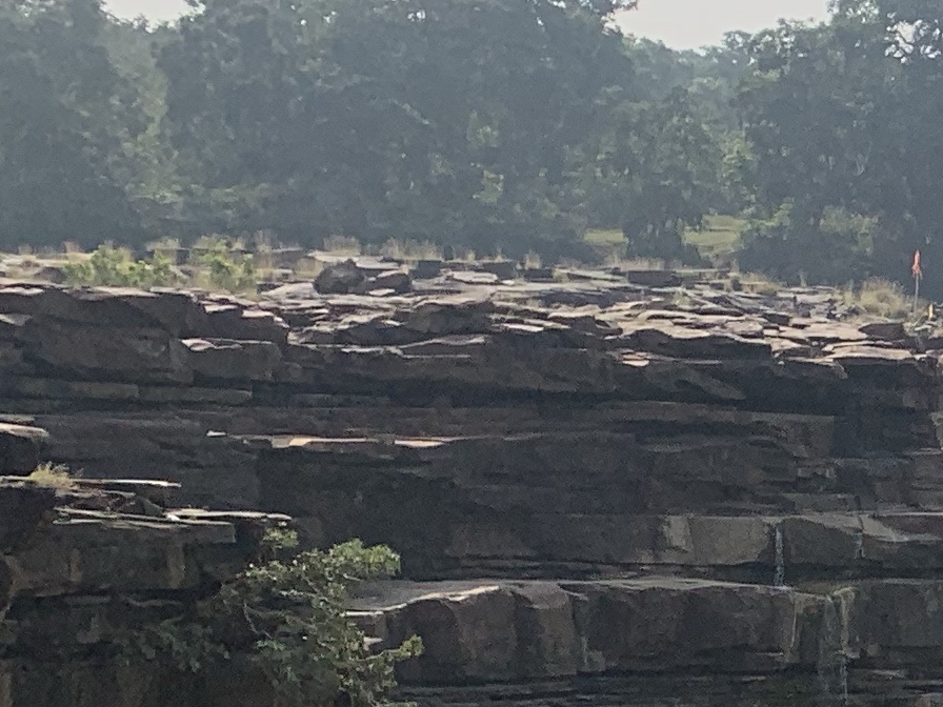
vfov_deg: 12.3
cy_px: 877
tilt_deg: -11.3
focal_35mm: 117
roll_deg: -2.8
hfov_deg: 13.8
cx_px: 1979
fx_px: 3187
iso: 25
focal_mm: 4.25
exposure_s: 1/3401
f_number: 1.8
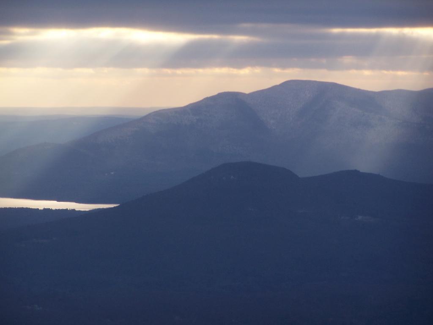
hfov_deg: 7.7
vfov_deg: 5.8
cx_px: 216
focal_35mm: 258
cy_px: 162
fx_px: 3227
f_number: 3.6
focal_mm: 42.8
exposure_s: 1/250
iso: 80
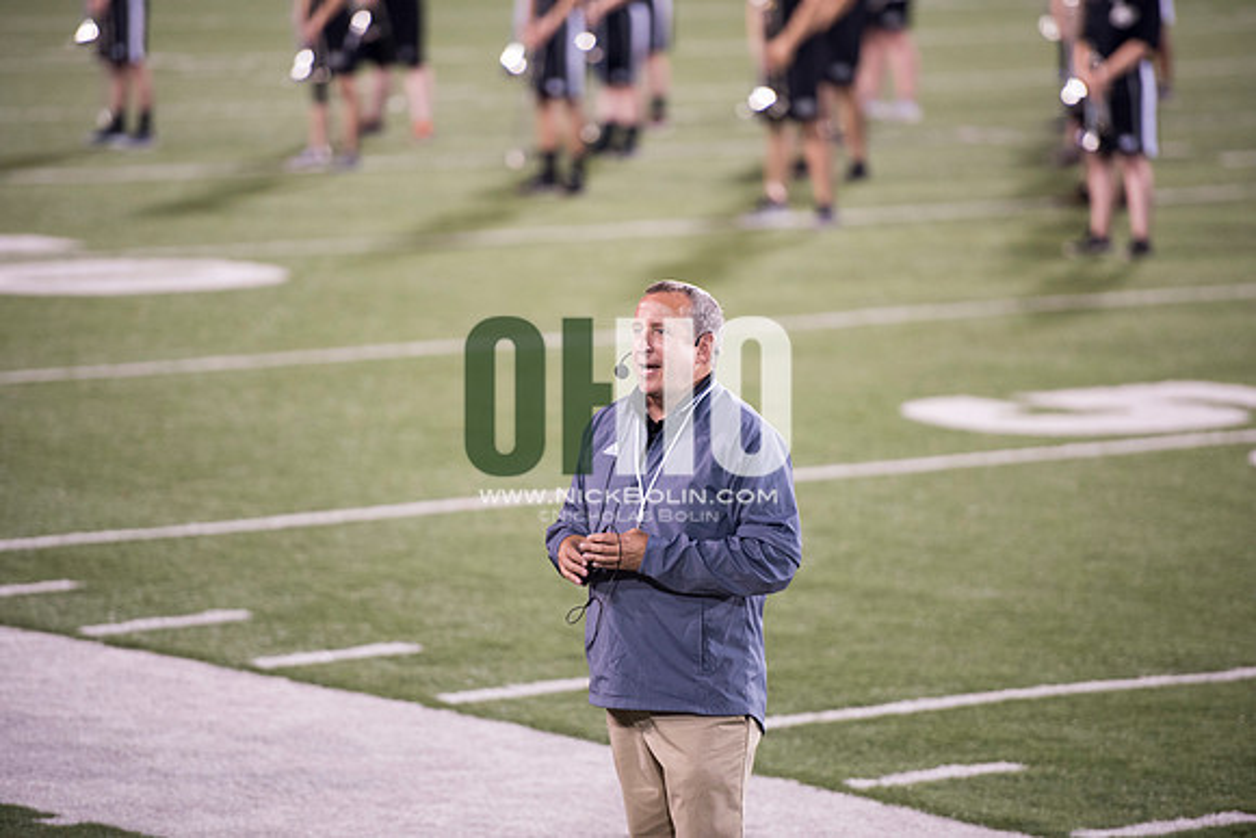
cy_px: 419
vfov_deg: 6.9
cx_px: 628
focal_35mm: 200
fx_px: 6979
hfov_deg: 10.3
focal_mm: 200
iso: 1000
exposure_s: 1/320
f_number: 2.8
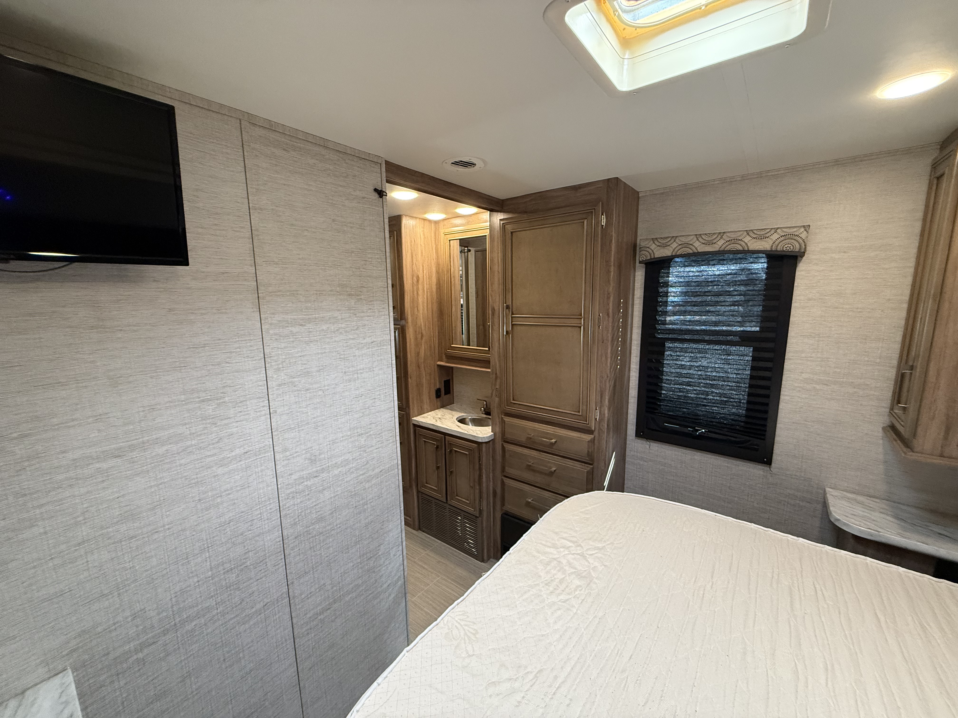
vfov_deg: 85.7
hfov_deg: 102.1
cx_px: 479
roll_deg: +0.7
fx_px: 387
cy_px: 359
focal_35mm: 14
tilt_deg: -9.4
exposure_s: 1/62
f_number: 2.2
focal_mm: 2.22
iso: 320
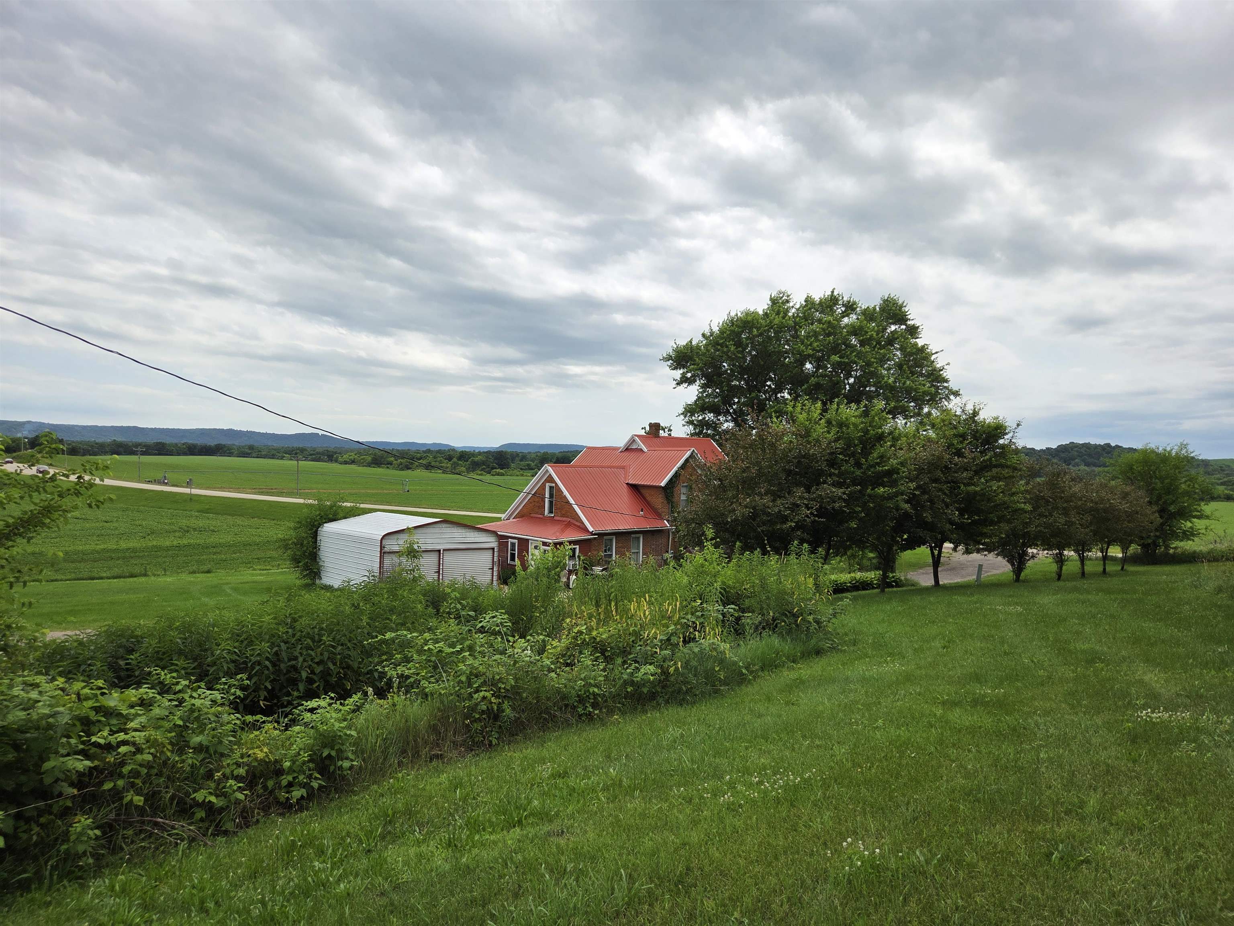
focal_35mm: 23
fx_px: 820
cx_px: 617
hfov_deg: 73.9
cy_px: 463
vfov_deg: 58.9
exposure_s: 1/5129
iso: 80
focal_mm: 5.4
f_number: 1.8
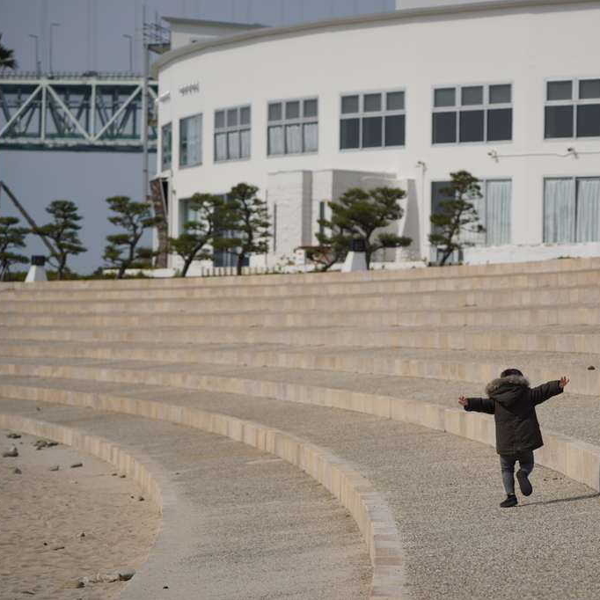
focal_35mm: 152
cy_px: 300
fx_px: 2981
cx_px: 416
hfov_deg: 11.5
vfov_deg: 11.5
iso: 100
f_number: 5.6
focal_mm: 119
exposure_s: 1/1250
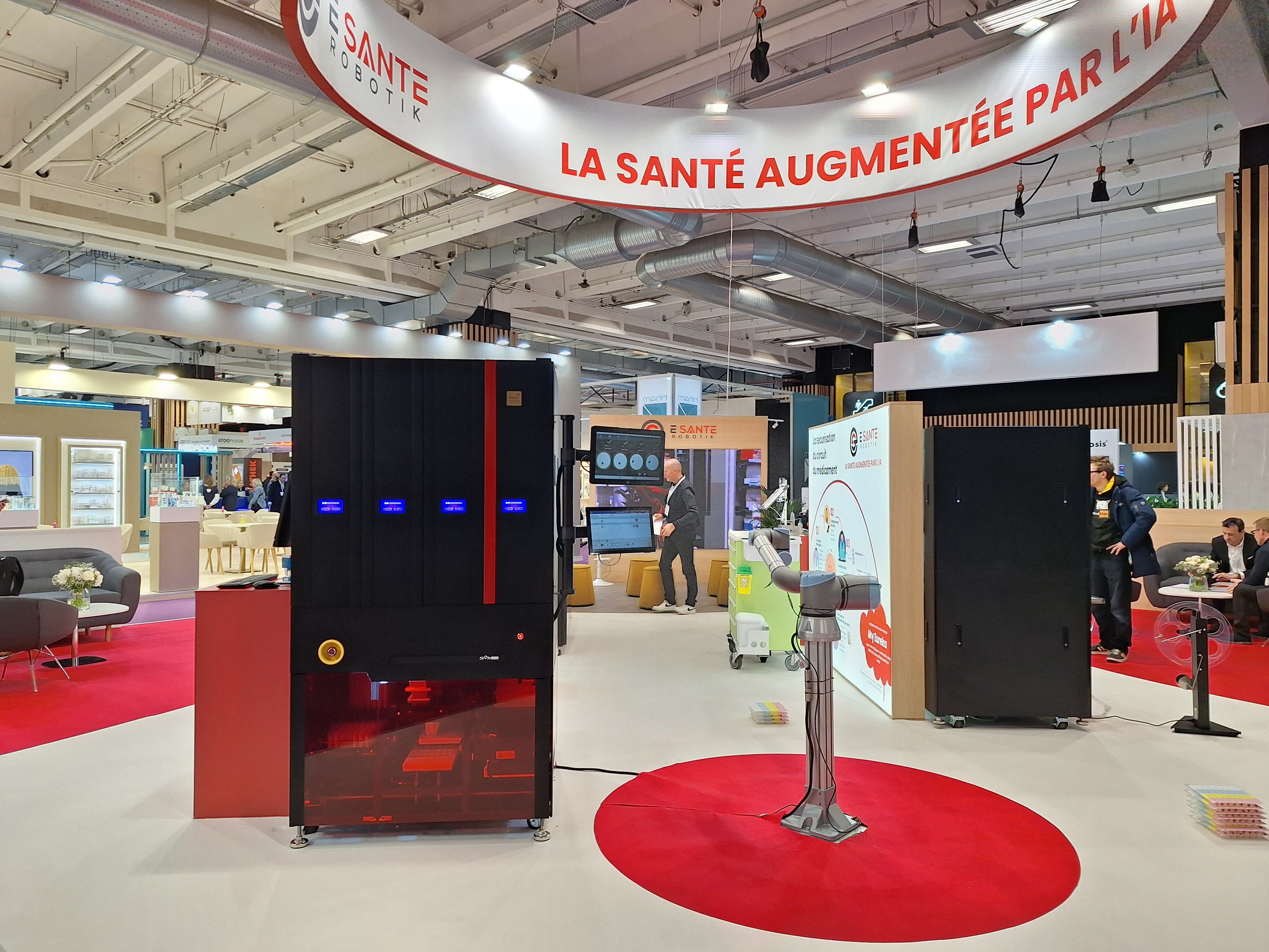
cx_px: 634
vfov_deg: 58.9
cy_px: 476
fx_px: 843
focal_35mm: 23
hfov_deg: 73.9
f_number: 1.8
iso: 40
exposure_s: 1/119
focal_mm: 5.54
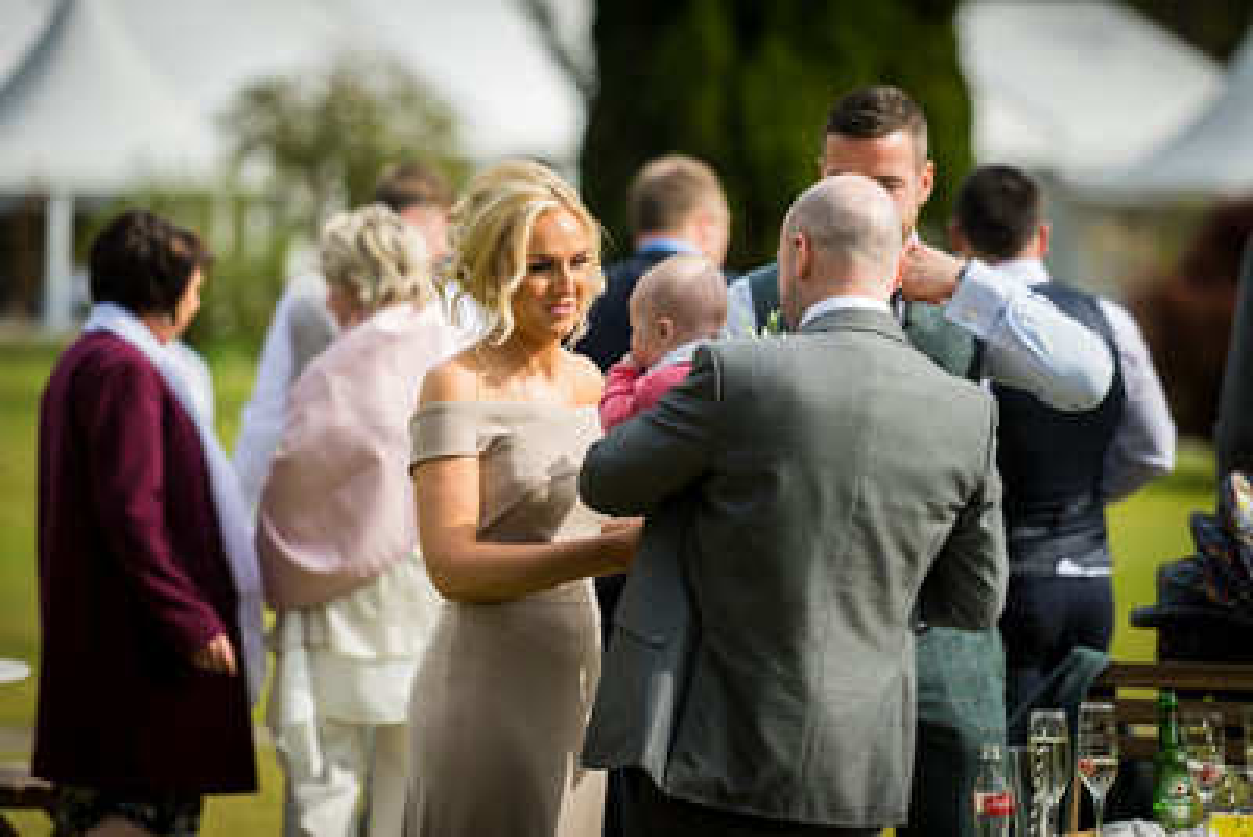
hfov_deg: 12.1
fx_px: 5919
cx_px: 626
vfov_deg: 8.1
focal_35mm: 170
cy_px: 418
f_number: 2.8
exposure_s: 1/640
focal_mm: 170
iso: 80
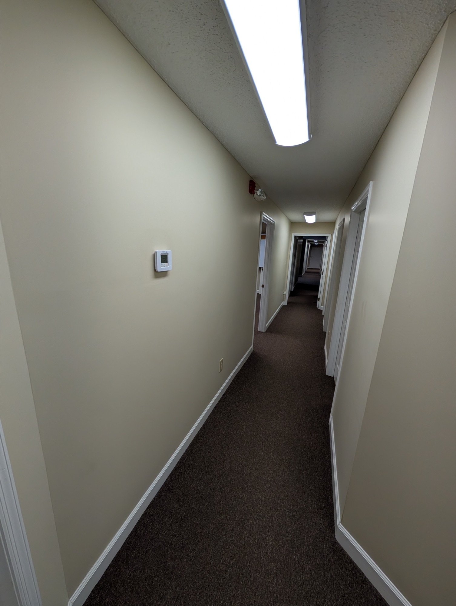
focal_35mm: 12
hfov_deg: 94.6
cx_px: 228
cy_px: 303
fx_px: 210
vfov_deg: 110.5
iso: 61
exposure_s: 1/348
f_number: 1.7
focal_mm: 2.02
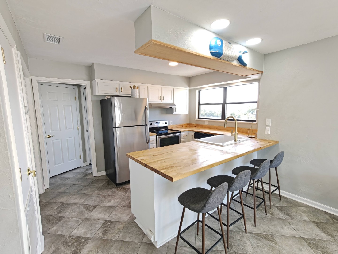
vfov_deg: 78.1
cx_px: 169
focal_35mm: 16
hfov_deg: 94.5
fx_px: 156
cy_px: 127
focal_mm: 2.31
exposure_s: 1/120
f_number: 2
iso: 250
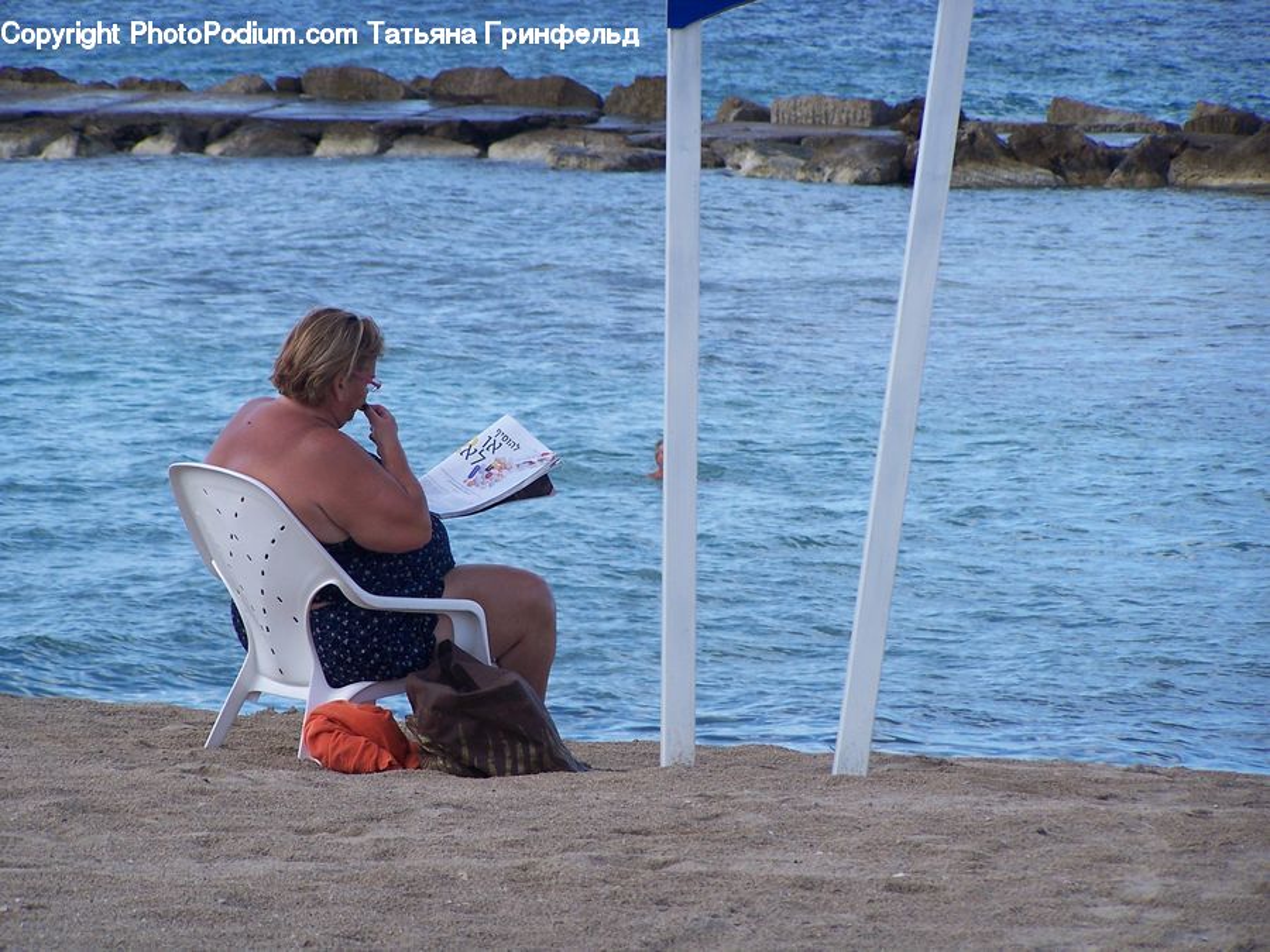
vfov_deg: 6.8
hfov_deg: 9.1
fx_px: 7998
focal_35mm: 218
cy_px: 476
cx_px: 635
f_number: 3.2
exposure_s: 1/750
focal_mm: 36.2
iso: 80
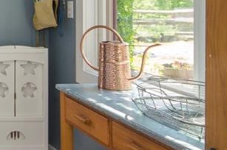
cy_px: -11
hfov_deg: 24.8
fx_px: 406
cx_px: -105
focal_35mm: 65
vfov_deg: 20.0
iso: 400
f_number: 7.1
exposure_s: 1/40
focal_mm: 13
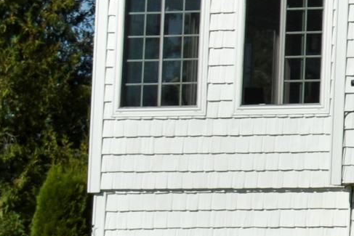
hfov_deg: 5.6
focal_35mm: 351
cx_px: 997
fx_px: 3452
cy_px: -15
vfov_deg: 3.9
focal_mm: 38
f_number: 4.8
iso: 200
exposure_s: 1/3200
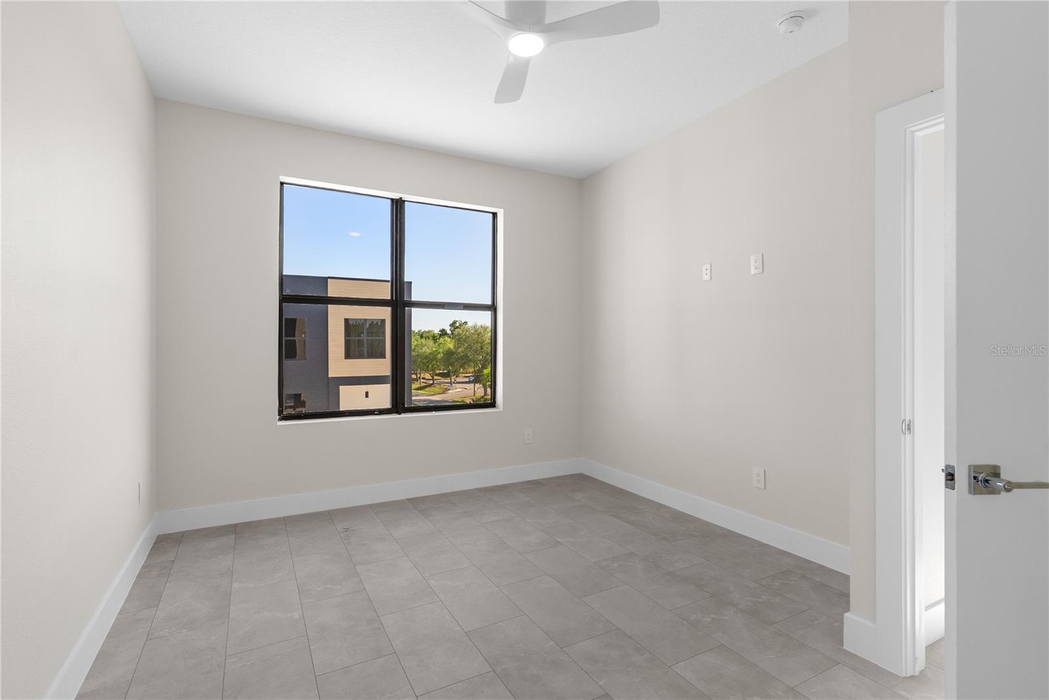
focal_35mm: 17
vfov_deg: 70.5
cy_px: 350
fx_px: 496
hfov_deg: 93.3
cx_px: 524
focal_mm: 17
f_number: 8
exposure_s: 1/40
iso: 400
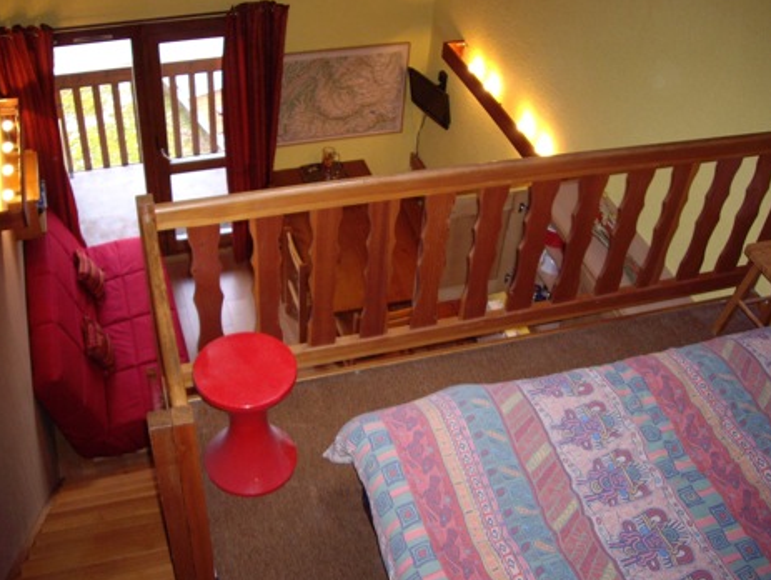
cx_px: 360
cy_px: 286
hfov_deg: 45.7
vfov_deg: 35.2
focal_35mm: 41
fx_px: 914
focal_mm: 6.2
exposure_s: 1/40
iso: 200
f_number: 2.7
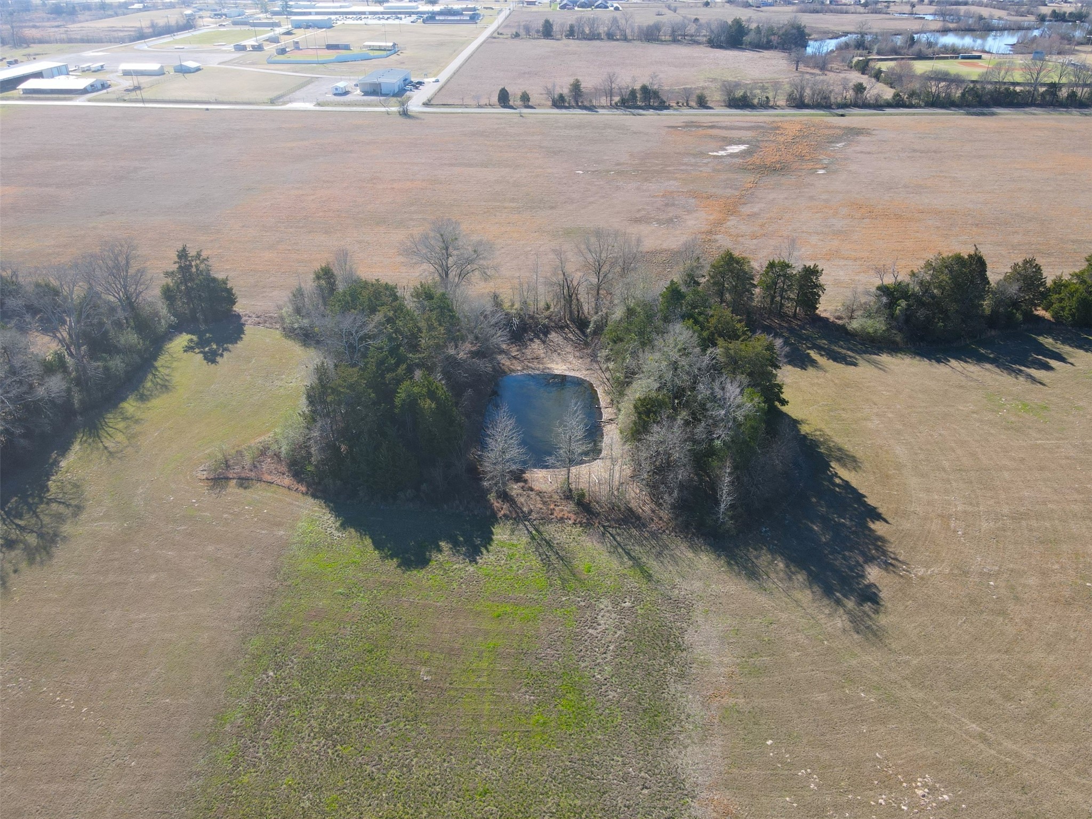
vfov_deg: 56.8
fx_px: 757
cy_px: 410
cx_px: 546
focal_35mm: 24
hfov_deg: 71.6
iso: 100
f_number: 2.8
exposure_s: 1/240
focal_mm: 4.5
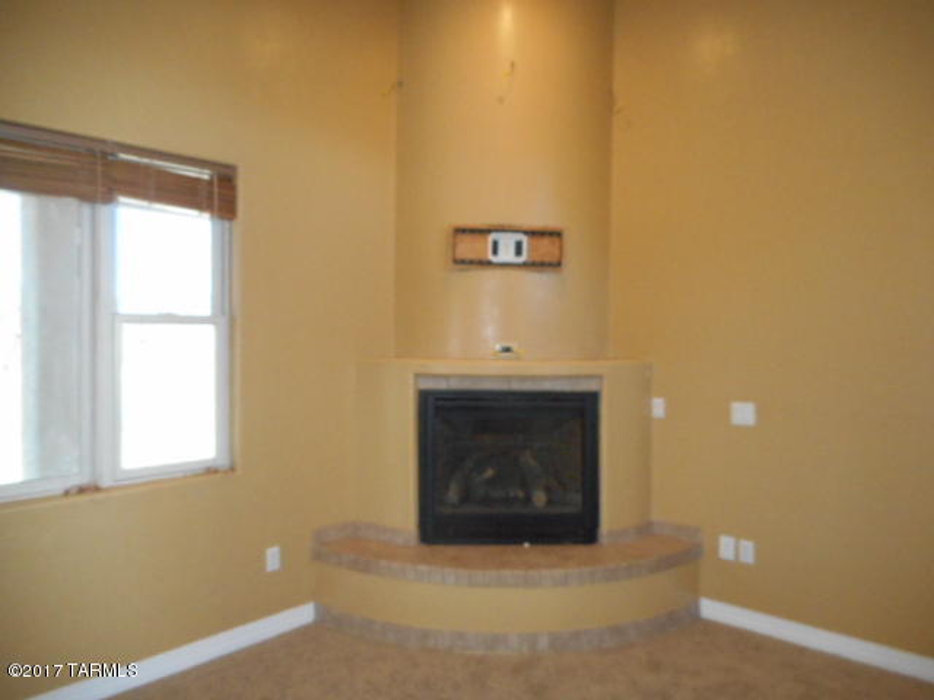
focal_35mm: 25
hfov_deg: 69.4
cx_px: 467
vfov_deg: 54.9
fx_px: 675
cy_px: 350
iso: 560
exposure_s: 1/25
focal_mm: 4.5
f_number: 3.7
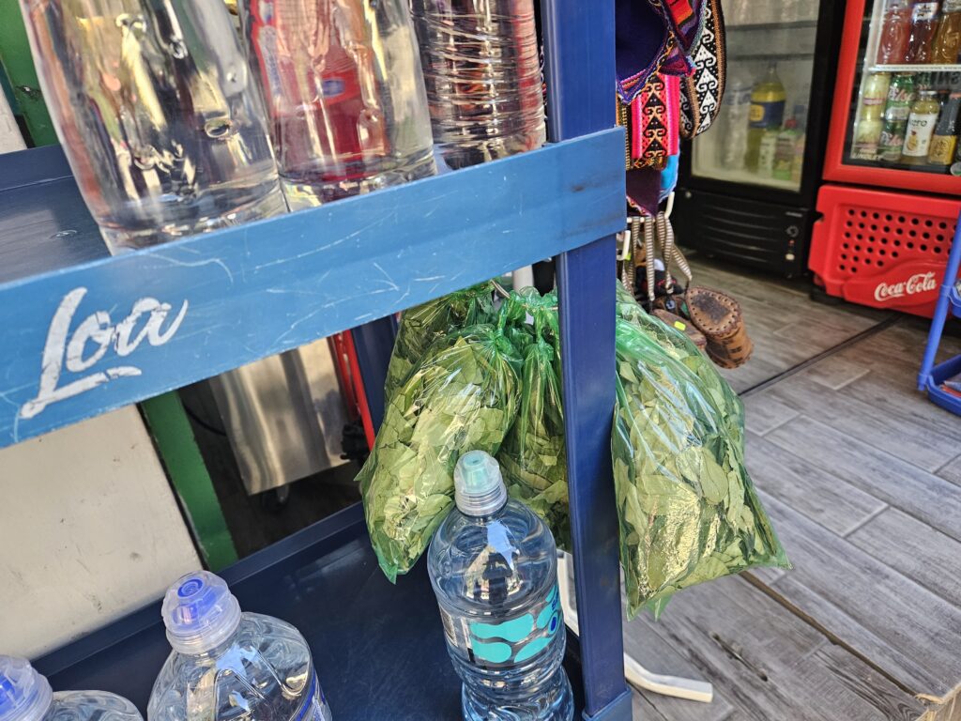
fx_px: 639
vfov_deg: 58.9
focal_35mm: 23
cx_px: 480
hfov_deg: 73.9
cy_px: 360
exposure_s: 1/359
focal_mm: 5.4
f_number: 1.8
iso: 400
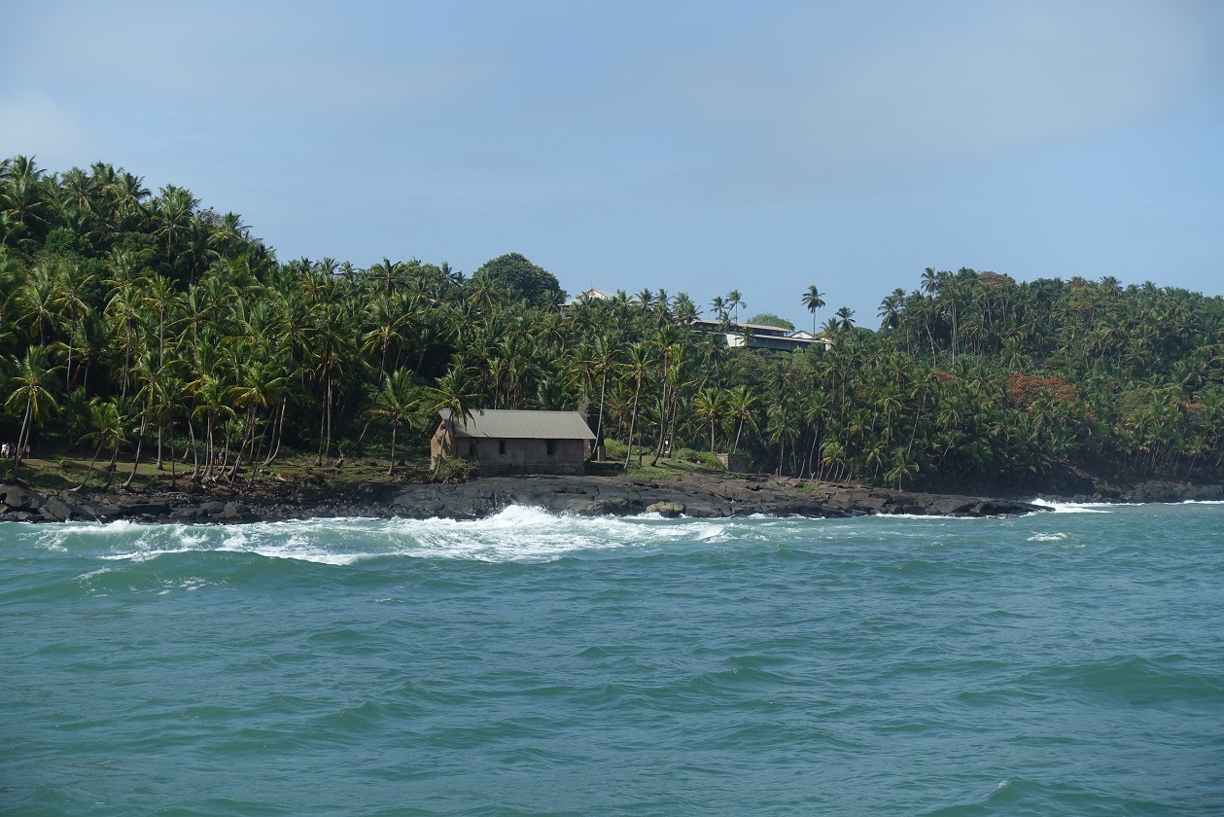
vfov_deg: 19.5
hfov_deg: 28.8
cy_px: 408
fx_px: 2380
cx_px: 612
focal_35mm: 70
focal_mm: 25.7
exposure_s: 1/640
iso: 125
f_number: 5.6
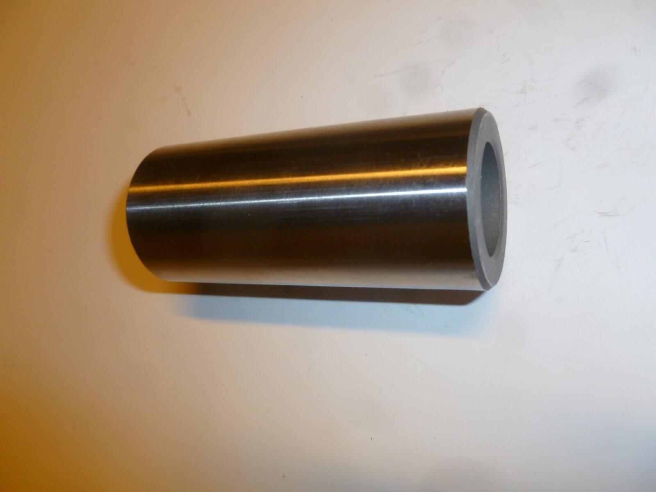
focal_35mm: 28
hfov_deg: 63.4
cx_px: 328
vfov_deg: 49.7
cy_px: 246
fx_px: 531
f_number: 3.3
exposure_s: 1/30
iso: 200
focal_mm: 5
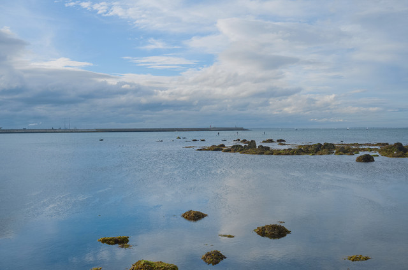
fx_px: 464
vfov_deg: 32.5
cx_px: 204
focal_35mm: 41
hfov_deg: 47.5
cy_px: 135
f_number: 6.4
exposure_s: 1/1100
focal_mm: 27
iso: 200
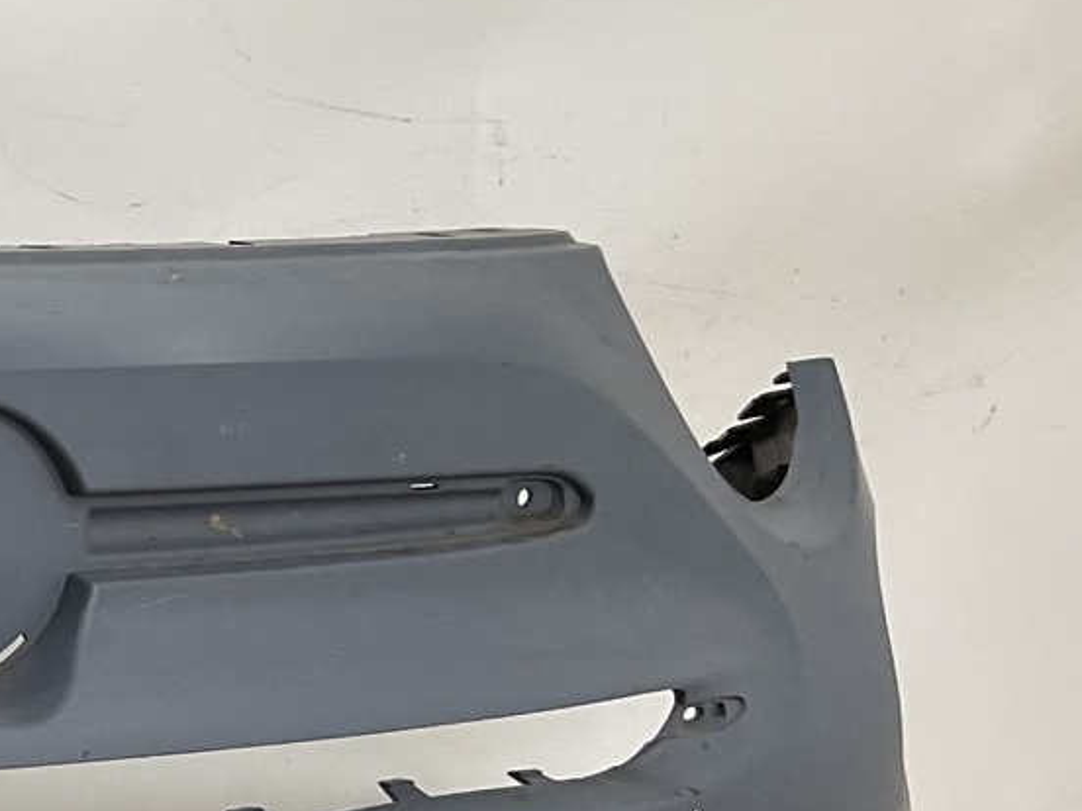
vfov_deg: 13.9
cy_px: 668
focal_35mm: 106
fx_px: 3313
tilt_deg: -8.7
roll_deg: -0.7
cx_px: -784
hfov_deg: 16.1
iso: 16
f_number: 1.8
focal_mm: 3
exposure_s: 1/174
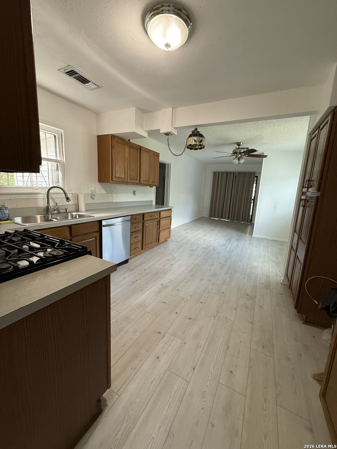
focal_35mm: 14
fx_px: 182
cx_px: 168
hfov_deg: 85.7
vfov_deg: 102.1
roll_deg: -4.1
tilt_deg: -10.1
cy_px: 224
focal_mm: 2.22
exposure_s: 1/60
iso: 320
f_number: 2.2
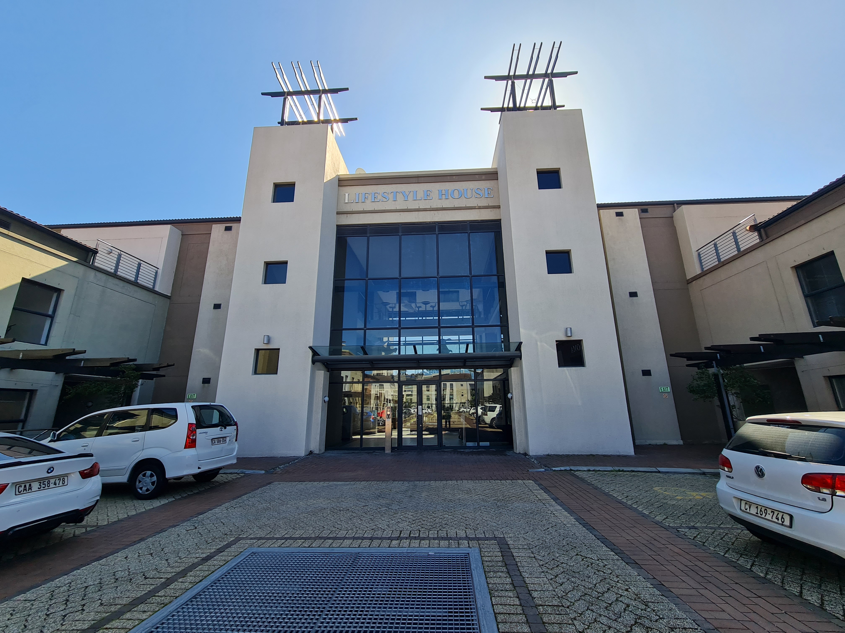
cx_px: 422
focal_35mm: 13
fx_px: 317
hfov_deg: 106.2
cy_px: 316
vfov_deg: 89.9
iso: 50
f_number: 2.2
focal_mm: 2.2
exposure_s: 1/1132
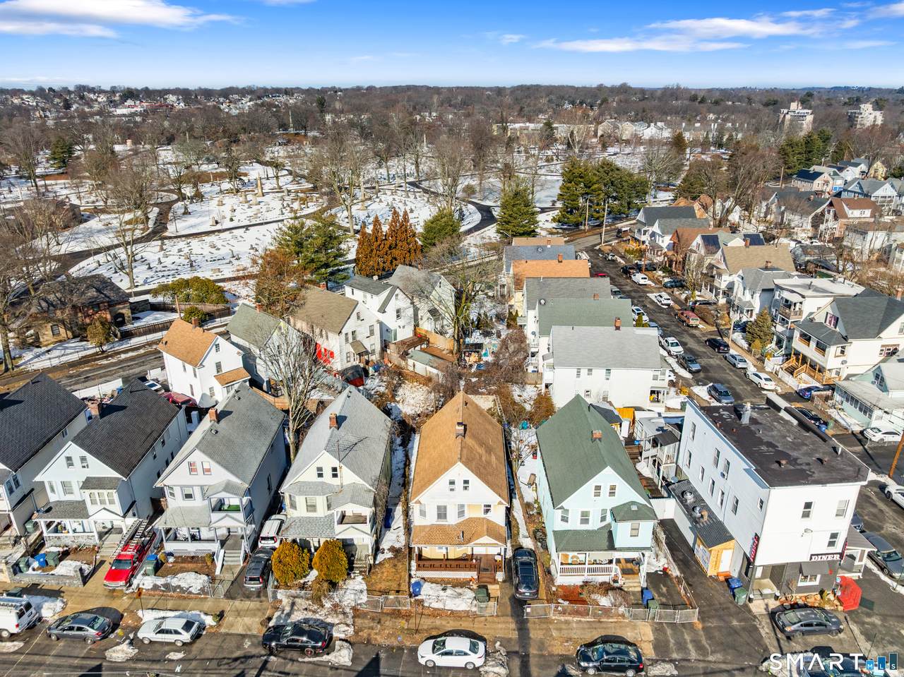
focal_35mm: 24
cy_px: 338
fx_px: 627
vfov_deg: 56.8
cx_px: 452
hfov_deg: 71.6
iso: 130
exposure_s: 1/3200
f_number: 2.8
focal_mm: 12.29
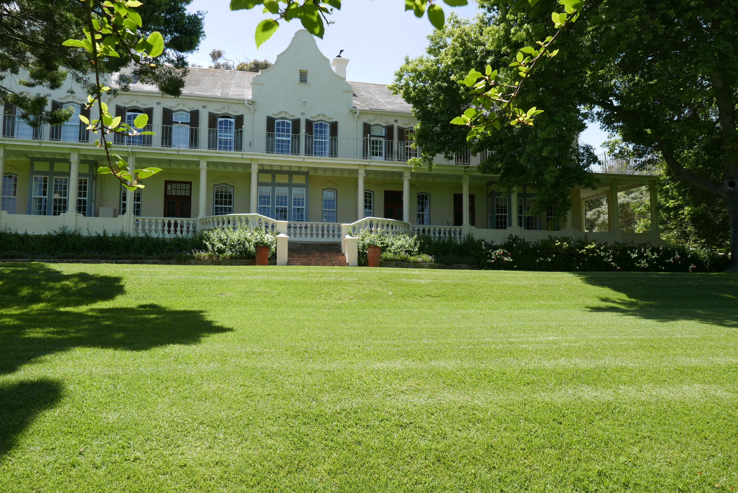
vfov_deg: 53.2
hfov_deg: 73.7
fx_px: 492
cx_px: 369
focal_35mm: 24
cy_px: 246
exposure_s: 1/400
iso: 200
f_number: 5.6
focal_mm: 10.9
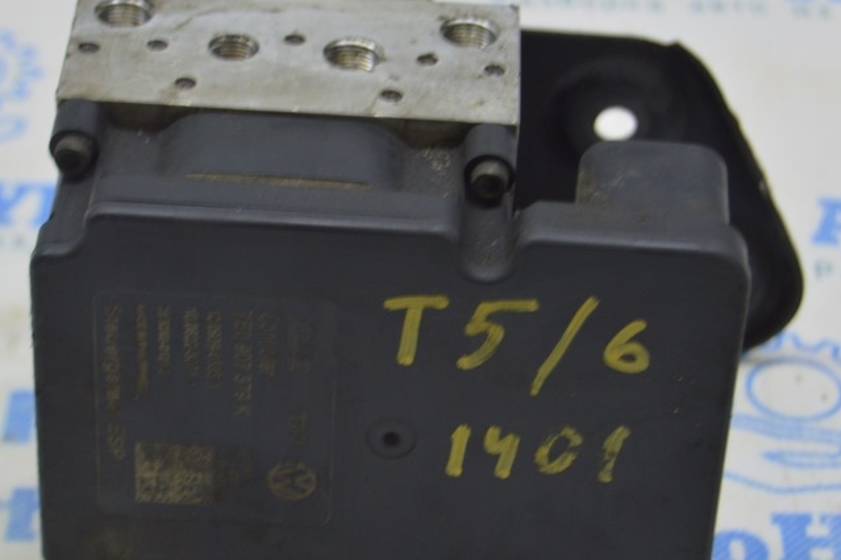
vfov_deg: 11.0
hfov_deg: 16.4
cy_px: 281
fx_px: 2918
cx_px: 374
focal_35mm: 125
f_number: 5.6
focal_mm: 52
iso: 400
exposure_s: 1/20
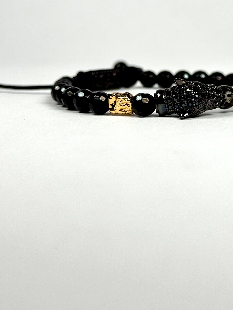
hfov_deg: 18.9
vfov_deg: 24.8
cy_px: 95
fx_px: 700
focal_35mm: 78
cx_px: 152
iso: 64
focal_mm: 6.76
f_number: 1.78
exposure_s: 1/9009
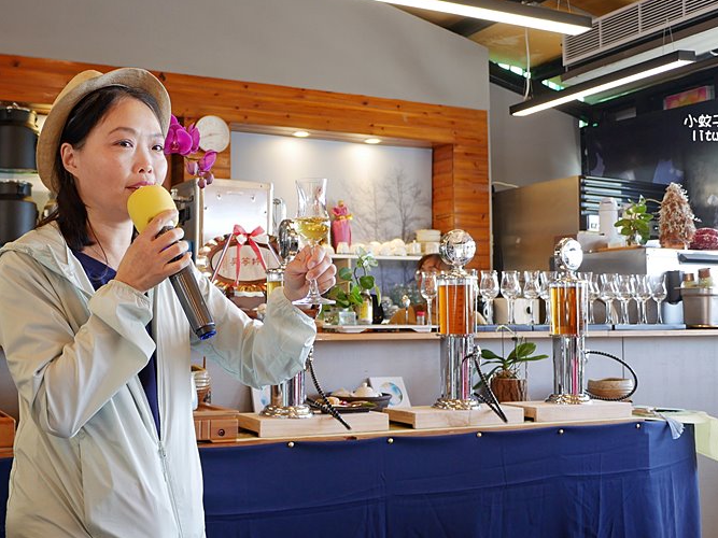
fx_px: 871
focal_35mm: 42
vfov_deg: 34.3
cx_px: 279
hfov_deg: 44.5
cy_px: 273
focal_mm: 14
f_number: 2.5
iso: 200
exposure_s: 1/60
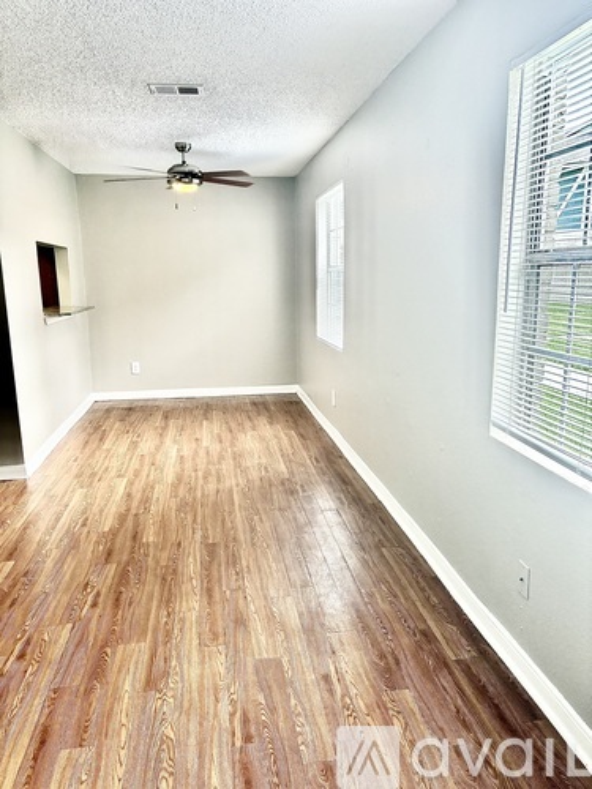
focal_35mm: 26
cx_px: 296
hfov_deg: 53.1
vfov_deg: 67.3
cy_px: 394
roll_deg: +0.9
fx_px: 593
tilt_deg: -11.3
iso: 125
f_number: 1.6
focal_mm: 5.96
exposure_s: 1/165
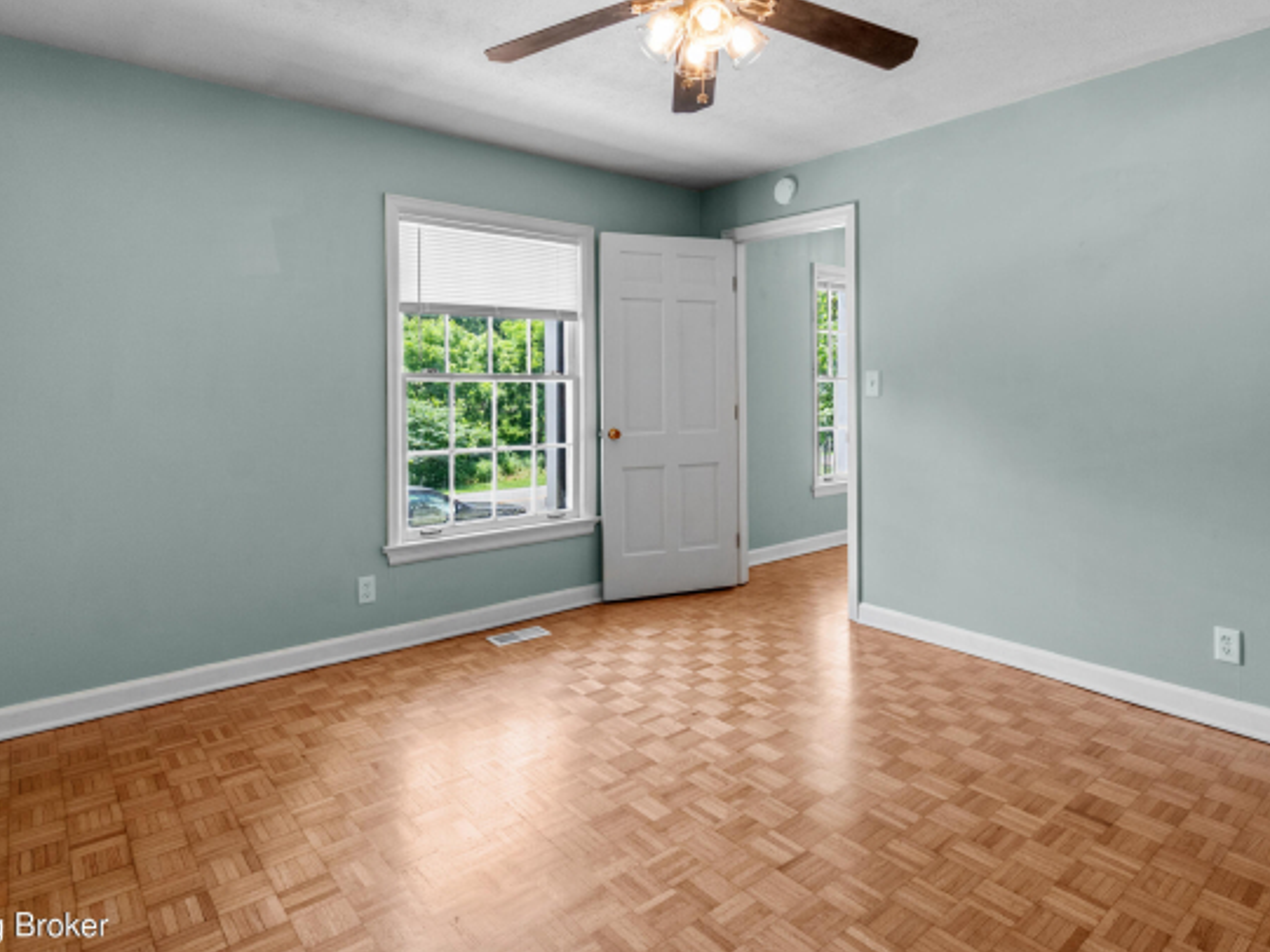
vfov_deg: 65.5
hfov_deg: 81.6
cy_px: 392
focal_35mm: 20
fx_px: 734
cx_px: 683
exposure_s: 1/8
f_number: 9
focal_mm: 10
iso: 400
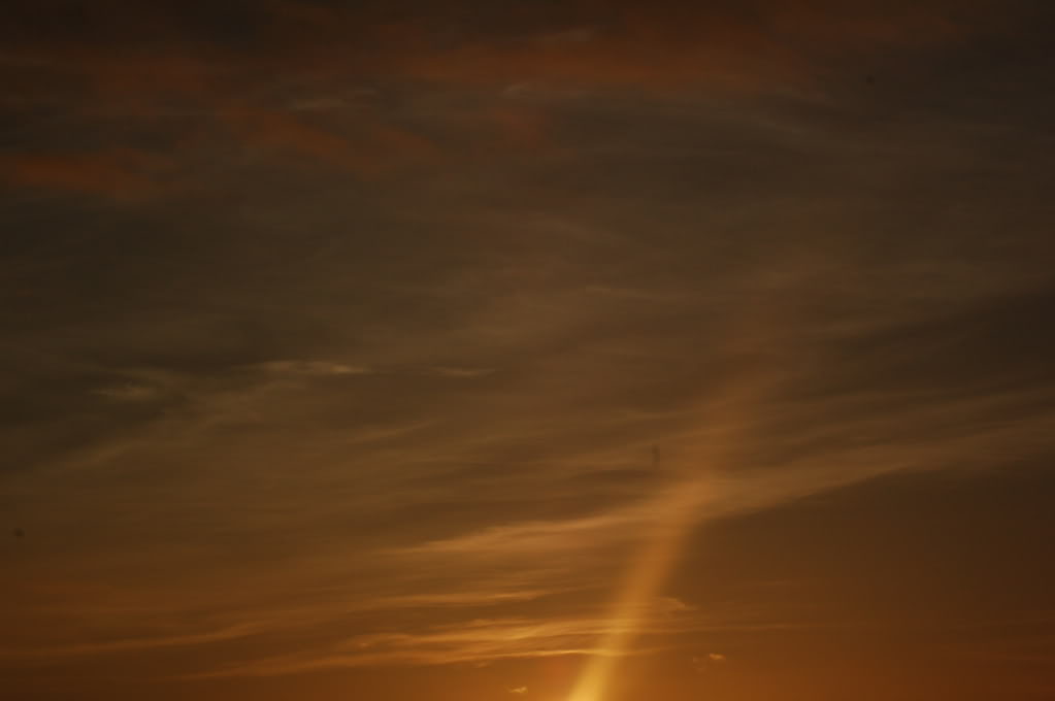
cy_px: 350
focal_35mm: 105
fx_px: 3074
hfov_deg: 19.5
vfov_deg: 13.0
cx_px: 528
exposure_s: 1/4000
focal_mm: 70
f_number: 11
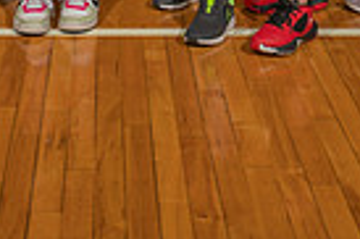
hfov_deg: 18.4
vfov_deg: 11.1
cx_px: 113
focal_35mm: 111
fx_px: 1109
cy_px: -254
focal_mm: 24
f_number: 8
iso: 100
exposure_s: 1/200
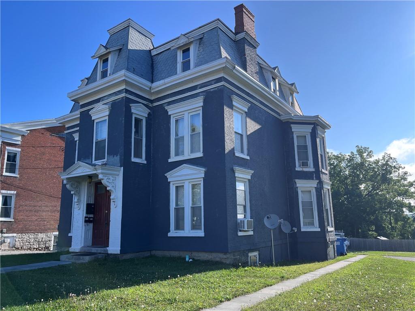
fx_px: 312
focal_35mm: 26
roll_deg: +1.3
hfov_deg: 67.3
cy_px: 156
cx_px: 208
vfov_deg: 53.1
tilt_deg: +10.1
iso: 50
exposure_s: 1/2358
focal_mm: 5.1
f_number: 1.6
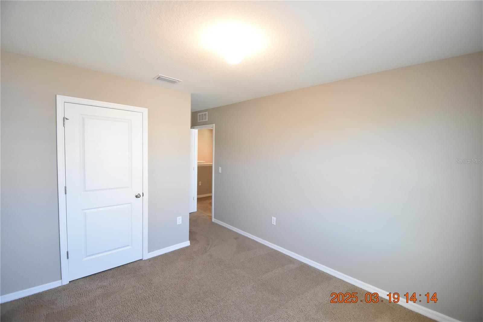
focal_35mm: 15
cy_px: 161
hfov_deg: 100.4
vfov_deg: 77.3
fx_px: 201
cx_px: 242
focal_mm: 10
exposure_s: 1/60
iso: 1600
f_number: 3.5
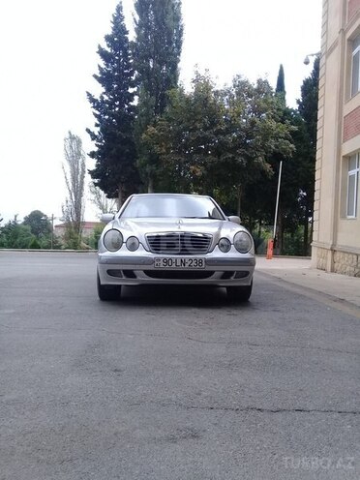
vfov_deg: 58.4
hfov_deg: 45.4
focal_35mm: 31
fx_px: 430
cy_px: 240
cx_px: 180
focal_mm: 3.3
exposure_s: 1/602
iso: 50
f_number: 2.2
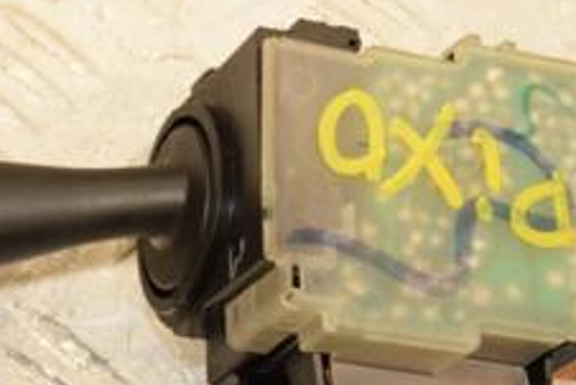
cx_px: 82
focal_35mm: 179
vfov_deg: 7.7
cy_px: 189
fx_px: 2871
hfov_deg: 11.4
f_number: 6.3
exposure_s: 1/200
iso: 800
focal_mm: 45
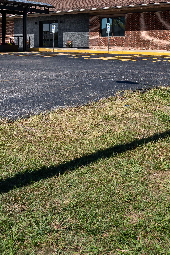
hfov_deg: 27.7
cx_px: 151
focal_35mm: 47
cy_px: 51
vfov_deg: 40.2
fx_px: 333
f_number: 6.3
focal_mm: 19
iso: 320
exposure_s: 1/1250
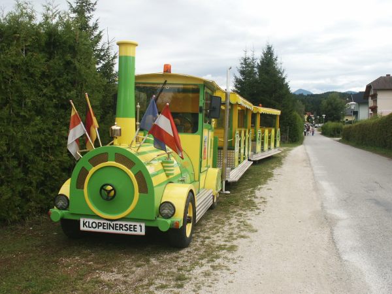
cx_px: 196
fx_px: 396
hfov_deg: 52.6
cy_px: 147
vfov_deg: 40.7
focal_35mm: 35
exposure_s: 1/125
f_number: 6.7
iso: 64
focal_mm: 7.18
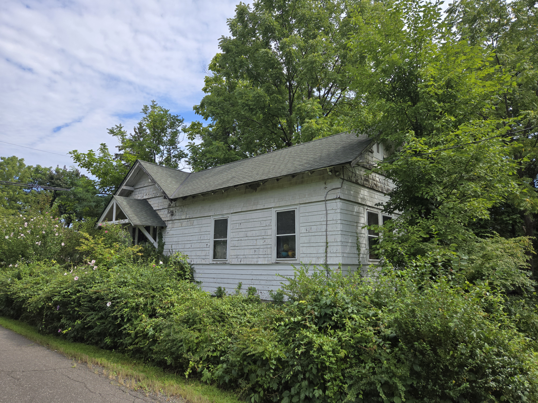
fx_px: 357
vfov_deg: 58.9
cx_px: 269
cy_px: 202
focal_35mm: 23
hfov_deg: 73.9
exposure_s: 1/1307
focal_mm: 5.4
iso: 25
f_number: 1.8
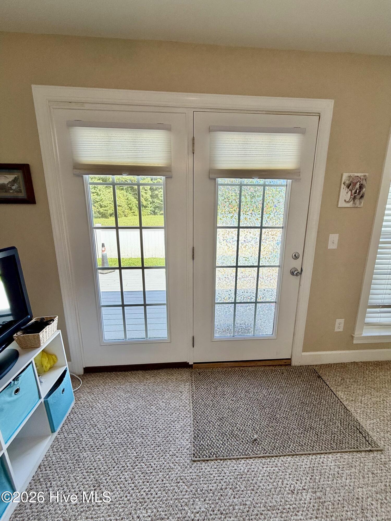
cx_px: 196
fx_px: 211
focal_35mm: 14
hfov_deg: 85.7
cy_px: 260
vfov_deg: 102.1
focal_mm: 2.22
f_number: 2.2
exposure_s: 1/218
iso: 50
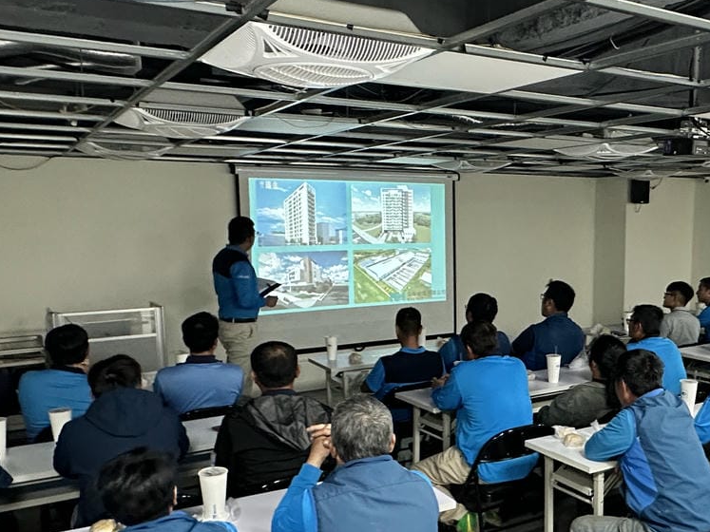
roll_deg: +0.1
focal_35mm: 36
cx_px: 483
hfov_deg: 50.3
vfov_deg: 39.5
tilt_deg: -8.8
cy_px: 321
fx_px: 738
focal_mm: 2.22
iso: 640
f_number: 2.2
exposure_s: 1/60
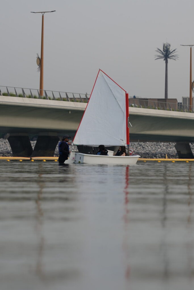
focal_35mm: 157
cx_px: 97
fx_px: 1269
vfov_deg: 13.1
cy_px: 145
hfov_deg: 8.7
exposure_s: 1/125
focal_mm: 105
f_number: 6.3
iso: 40
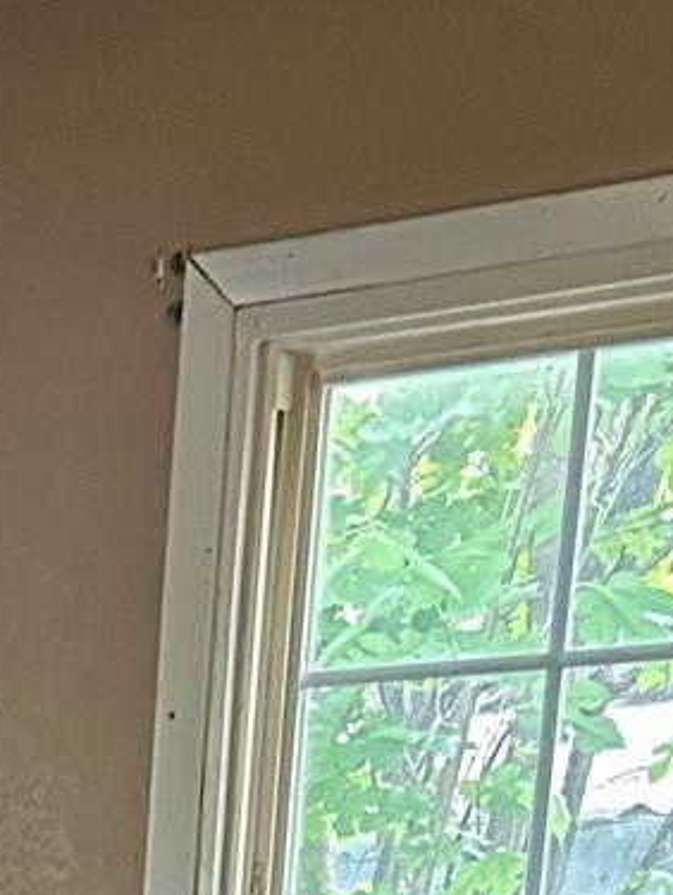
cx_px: -723
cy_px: 2055
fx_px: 3442
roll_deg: -0.2
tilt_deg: -15.2
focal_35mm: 133
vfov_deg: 12.2
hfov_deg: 10.2
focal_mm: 5.7
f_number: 1.5
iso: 500
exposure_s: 1/60
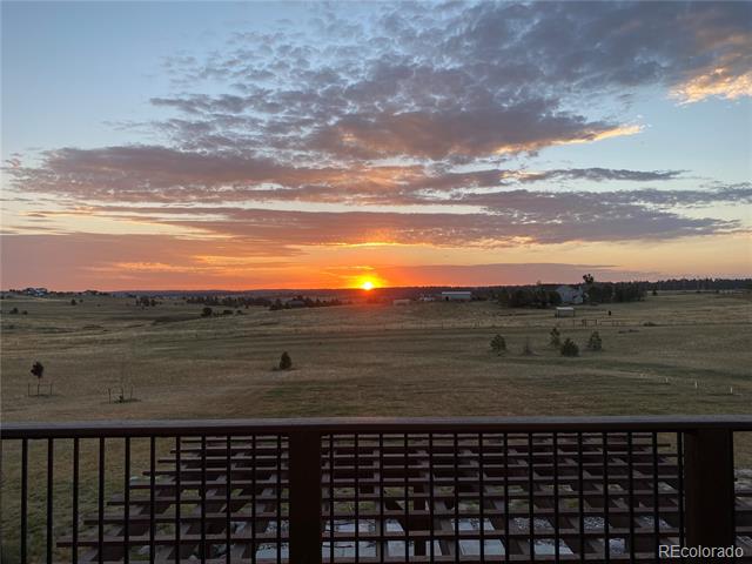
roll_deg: -0.4
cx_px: 376
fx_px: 565
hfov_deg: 67.3
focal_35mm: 26
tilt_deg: +2.4
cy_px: 282
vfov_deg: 53.1
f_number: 1.8
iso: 32
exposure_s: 1/267
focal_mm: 4.25
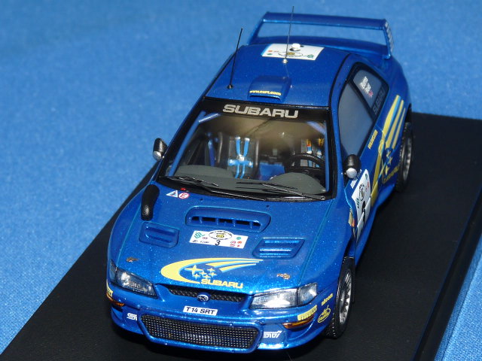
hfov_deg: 16.6
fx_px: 1657
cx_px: 241
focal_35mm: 119
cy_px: 180
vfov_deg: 12.5
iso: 100
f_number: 4
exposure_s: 1/125
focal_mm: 11.9
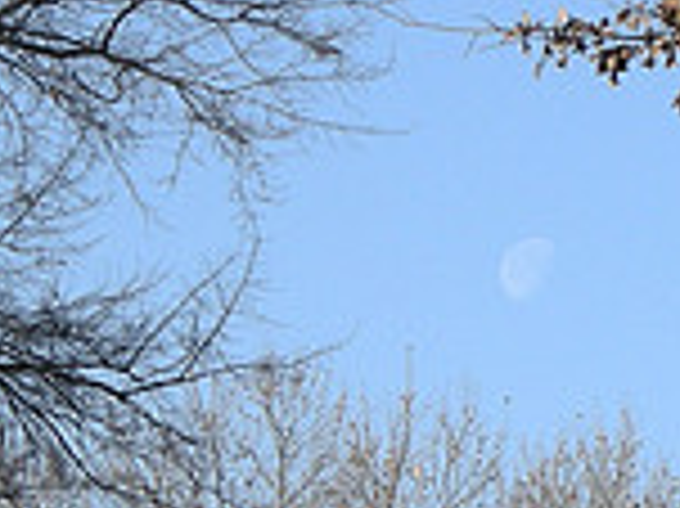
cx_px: 491
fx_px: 7930
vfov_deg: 3.7
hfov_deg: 4.9
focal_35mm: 404
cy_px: 285
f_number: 4.7
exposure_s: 1/277
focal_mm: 17.1
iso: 50
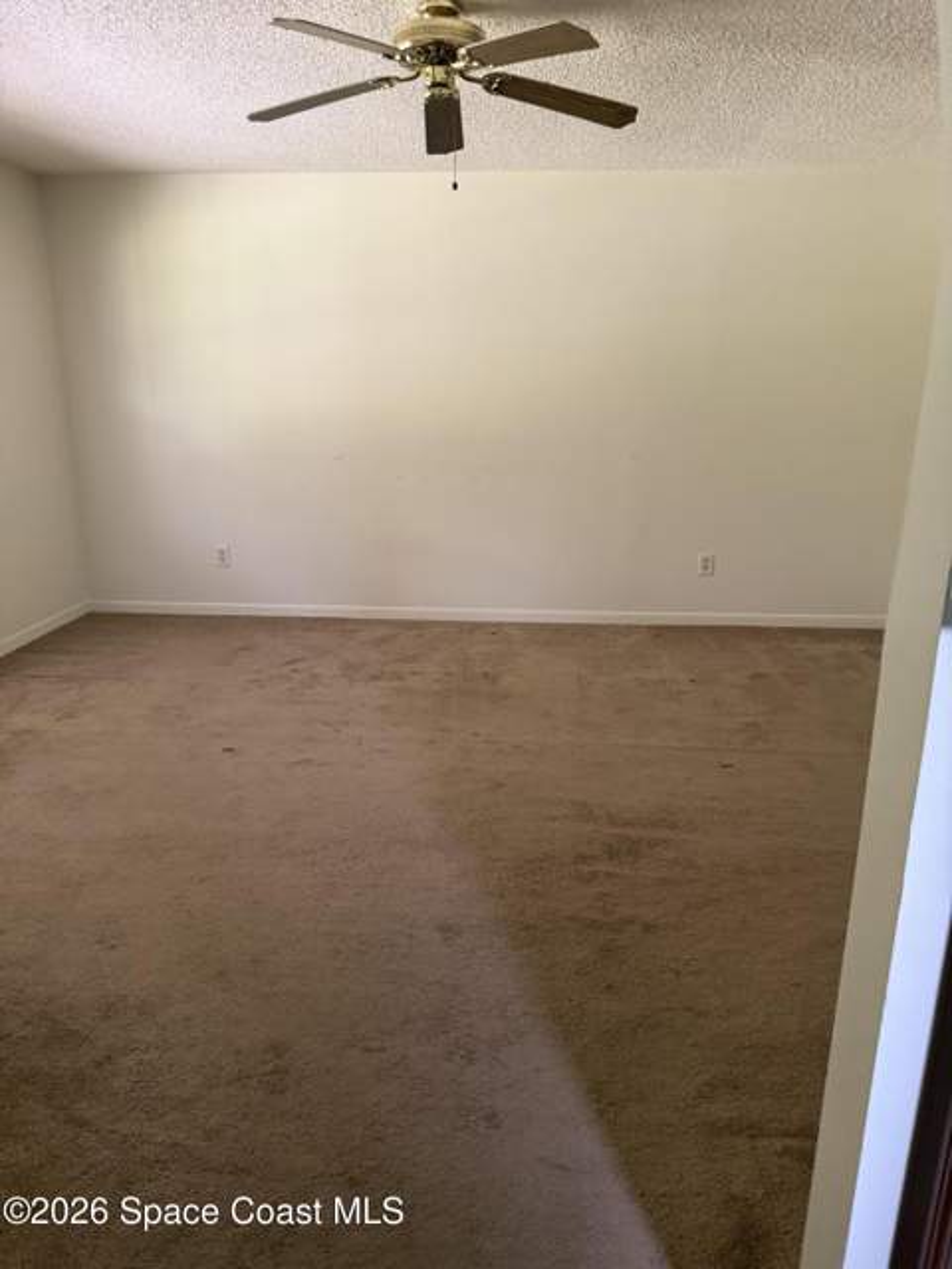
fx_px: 880
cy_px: 634
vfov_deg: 71.6
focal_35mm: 24
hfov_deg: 56.8
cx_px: 476
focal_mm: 6.76
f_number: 1.78
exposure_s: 1/60
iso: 640
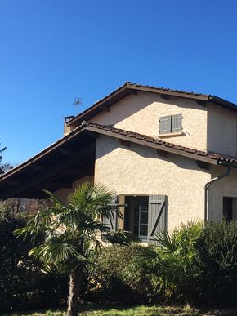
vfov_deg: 42.1
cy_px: 147
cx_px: 149
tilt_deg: +8.9
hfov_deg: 32.0
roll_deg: -2.0
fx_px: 411
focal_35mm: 45
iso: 25
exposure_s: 1/1241
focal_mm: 4.15
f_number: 2.2
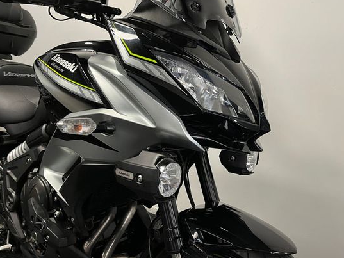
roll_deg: +1.0
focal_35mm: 31
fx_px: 308
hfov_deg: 58.3
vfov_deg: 45.4
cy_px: 115
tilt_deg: -11.3
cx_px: 187
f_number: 1.6
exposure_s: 1/50
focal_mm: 5.1
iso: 100
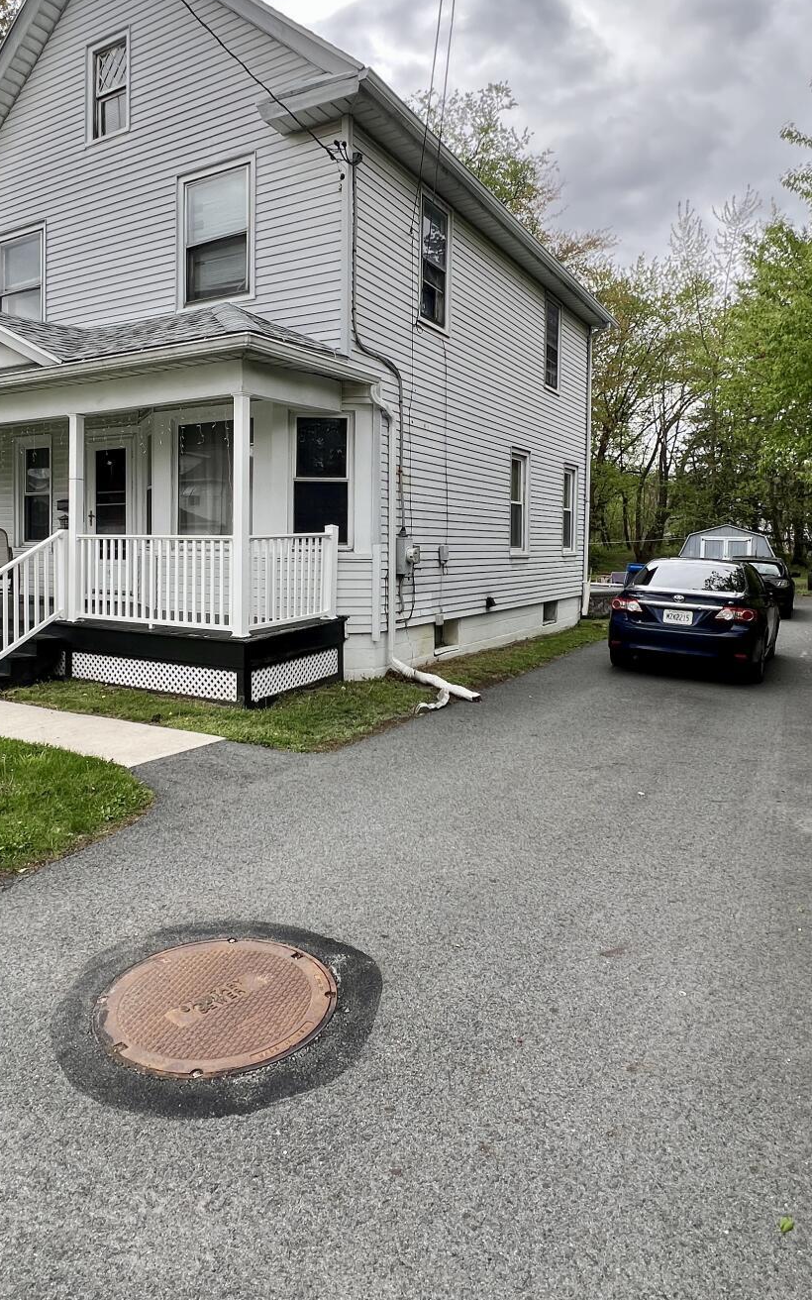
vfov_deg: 81.9
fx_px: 744
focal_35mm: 21
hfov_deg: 57.1
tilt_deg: -1.6
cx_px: 352
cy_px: 570
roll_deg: -0.1
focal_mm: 1.57
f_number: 1.8
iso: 32
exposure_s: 1/224
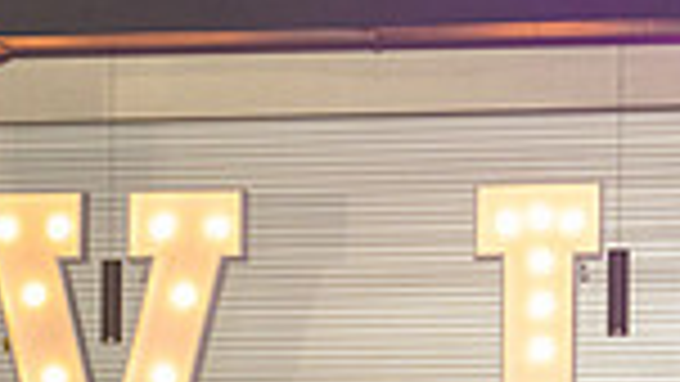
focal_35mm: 205
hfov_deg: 10.3
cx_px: -239
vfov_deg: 5.8
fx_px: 3697
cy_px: 775
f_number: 4
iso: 1000
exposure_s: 1/125
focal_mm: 51
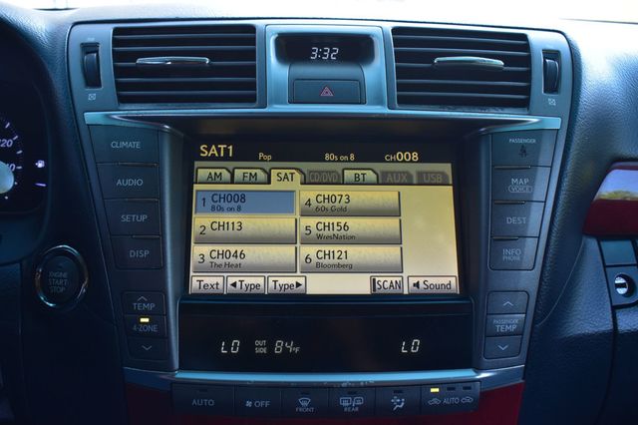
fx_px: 717
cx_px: 319
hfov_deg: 47.9
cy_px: 212
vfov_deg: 33.0
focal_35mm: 40
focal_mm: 27
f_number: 7.1
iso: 400
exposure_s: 1/30
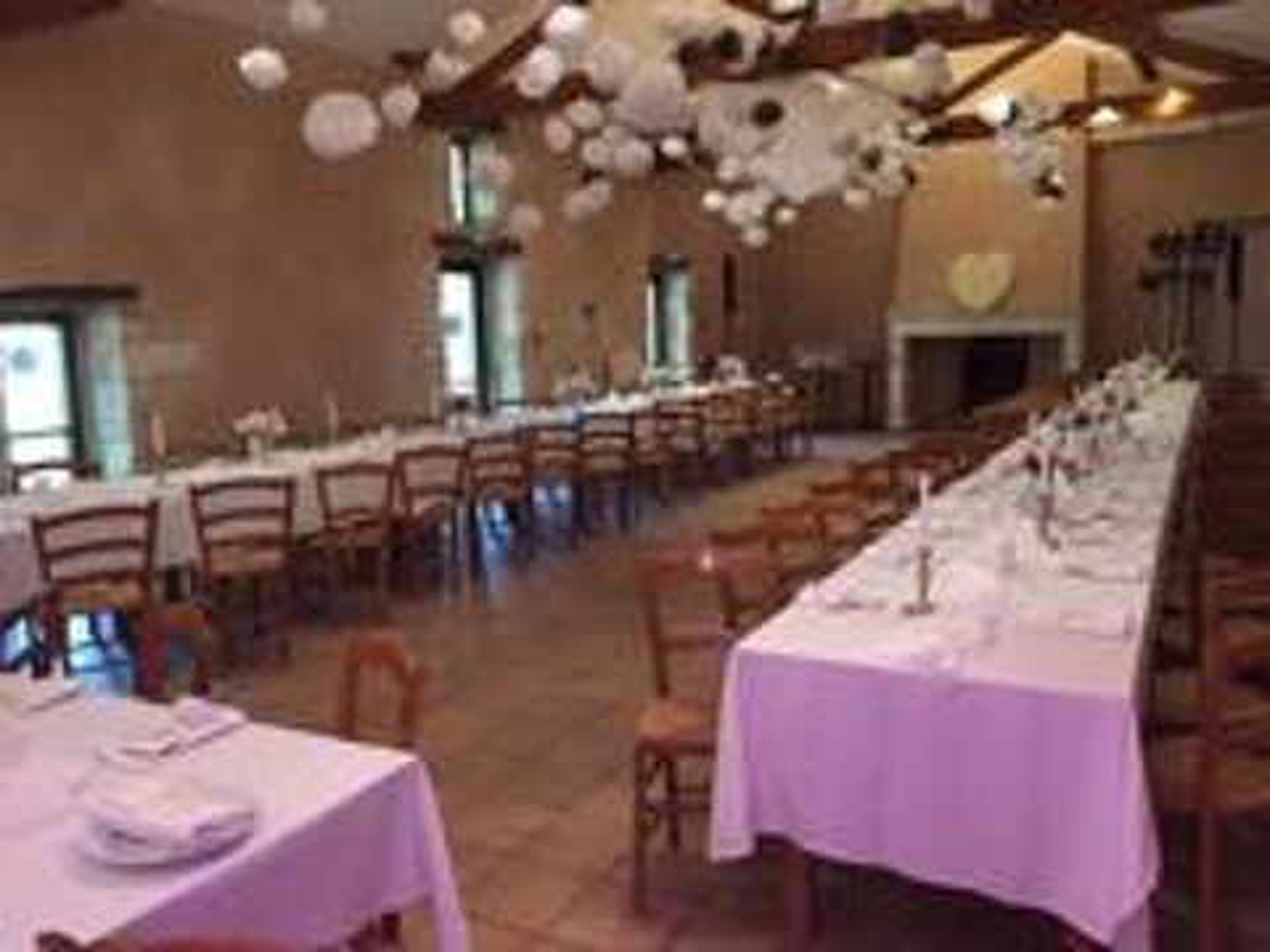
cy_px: 476
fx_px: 1064
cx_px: 635
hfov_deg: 61.7
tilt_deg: -9.7
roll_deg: +0.9
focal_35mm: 29
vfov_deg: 48.2
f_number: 2.2
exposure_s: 1/33
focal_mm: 4.15
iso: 50
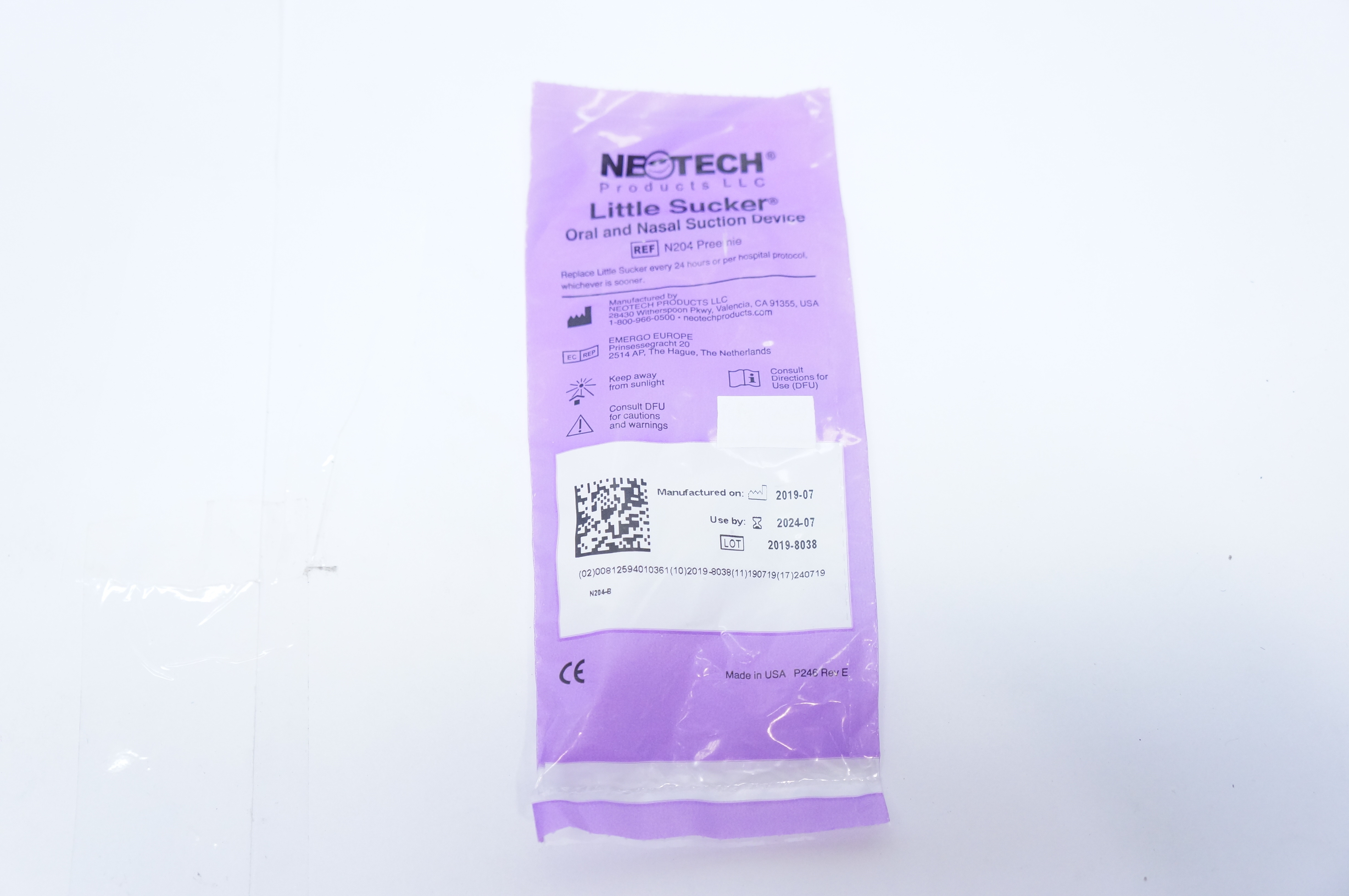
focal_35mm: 33
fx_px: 1235
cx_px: 674
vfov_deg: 39.9
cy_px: 448
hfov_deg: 57.3
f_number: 4.5
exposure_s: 1/160
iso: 1600
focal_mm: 22
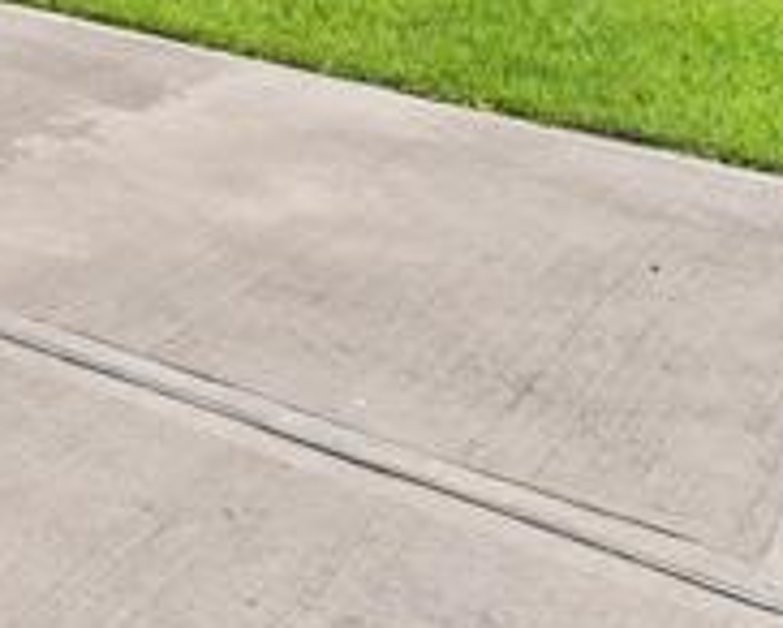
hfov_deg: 17.2
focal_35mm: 79
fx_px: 1833
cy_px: -467
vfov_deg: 16.6
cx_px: -805
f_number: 9
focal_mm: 15
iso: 250
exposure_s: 1/1250
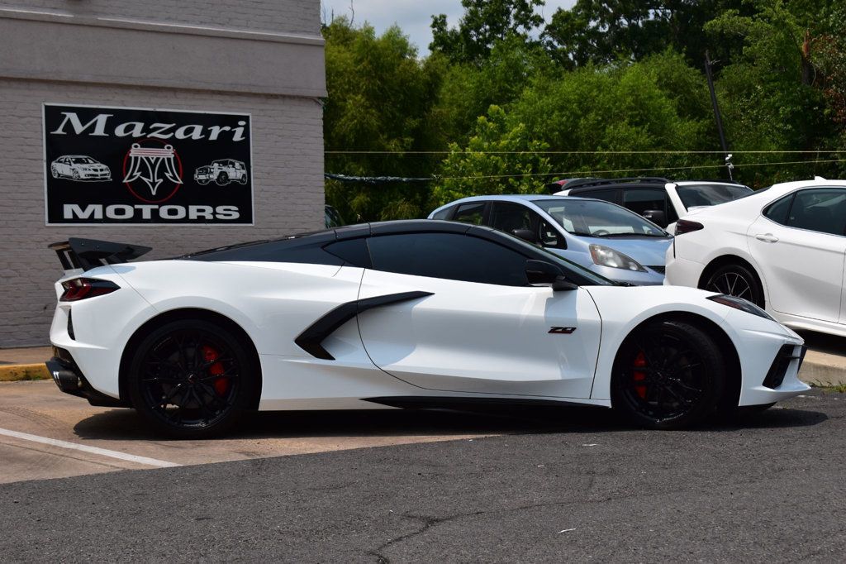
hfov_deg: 29.3
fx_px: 1621
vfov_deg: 19.7
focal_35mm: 69
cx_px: 423
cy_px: 282
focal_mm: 46
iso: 200
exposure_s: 1/640
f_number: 11
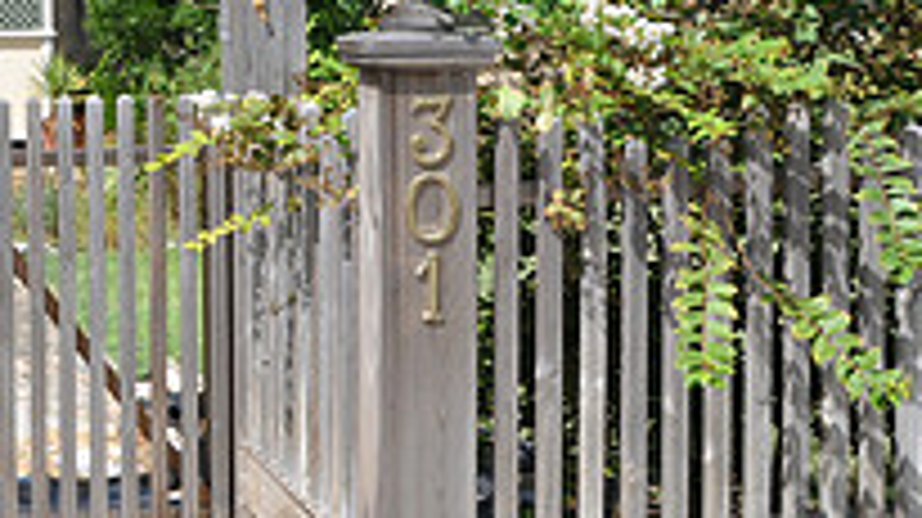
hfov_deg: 24.5
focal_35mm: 80
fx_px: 1955
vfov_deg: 14.8
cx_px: -135
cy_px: -20
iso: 200
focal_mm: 18
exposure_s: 1/200
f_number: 7.1
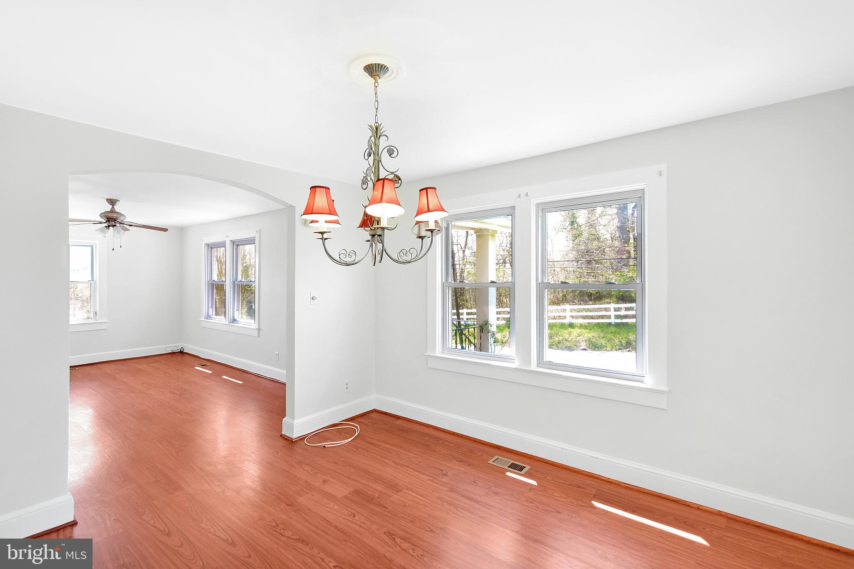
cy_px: 284
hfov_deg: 100.4
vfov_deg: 77.3
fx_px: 356
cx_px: 427
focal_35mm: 15
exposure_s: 1/13
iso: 200
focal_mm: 10
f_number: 6.3
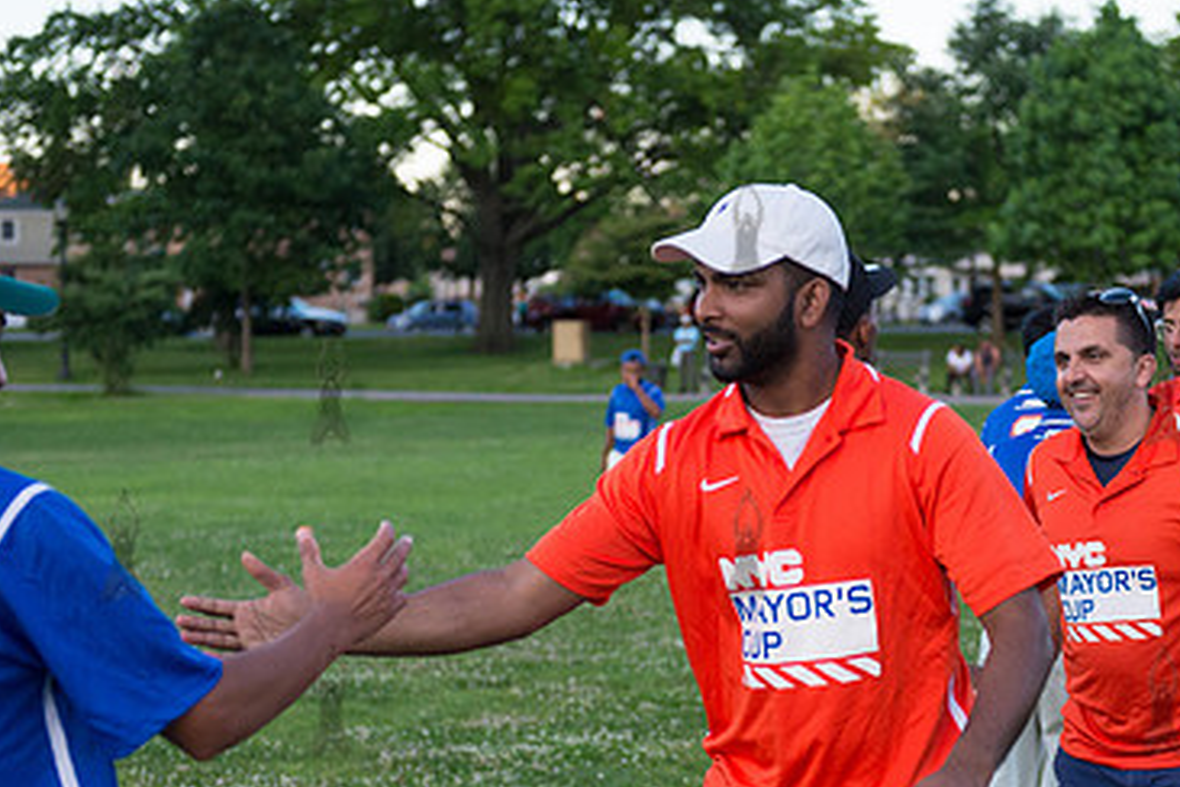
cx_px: 745
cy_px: 543
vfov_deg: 17.9
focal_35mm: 76
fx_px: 2491
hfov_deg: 26.6
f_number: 2.8
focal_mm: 48
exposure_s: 1/2000
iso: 1600
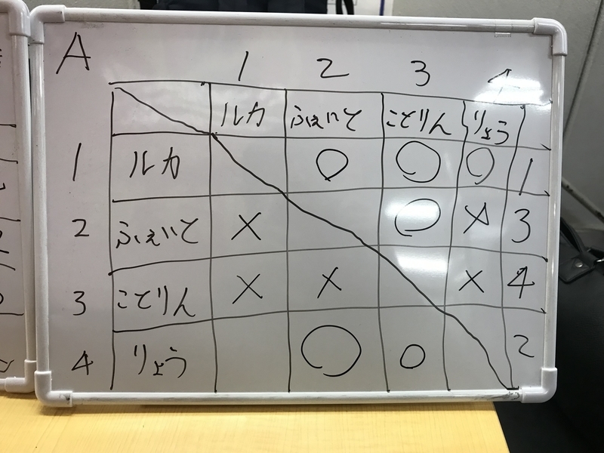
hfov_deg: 63.4
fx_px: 489
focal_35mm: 28
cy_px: 226
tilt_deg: -32.6
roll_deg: -2.8
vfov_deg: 49.7
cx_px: 302
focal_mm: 3.99
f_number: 1.8
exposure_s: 1/30
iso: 20
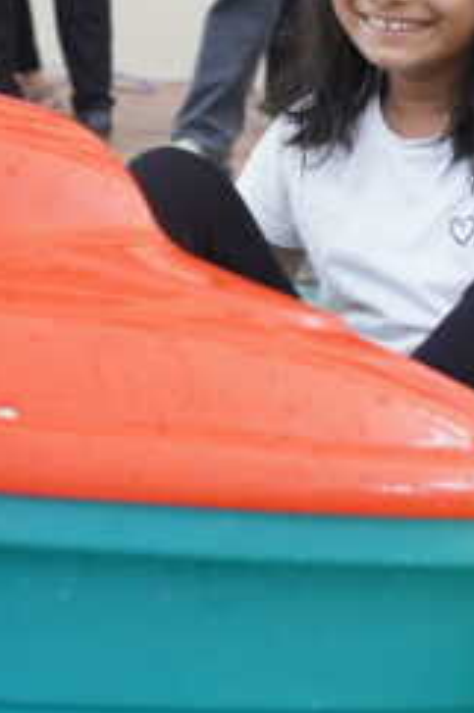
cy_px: 130
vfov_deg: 18.2
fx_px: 2195
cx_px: 406
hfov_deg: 12.3
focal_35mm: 111
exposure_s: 1/320
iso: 400
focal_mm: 35
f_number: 4.5
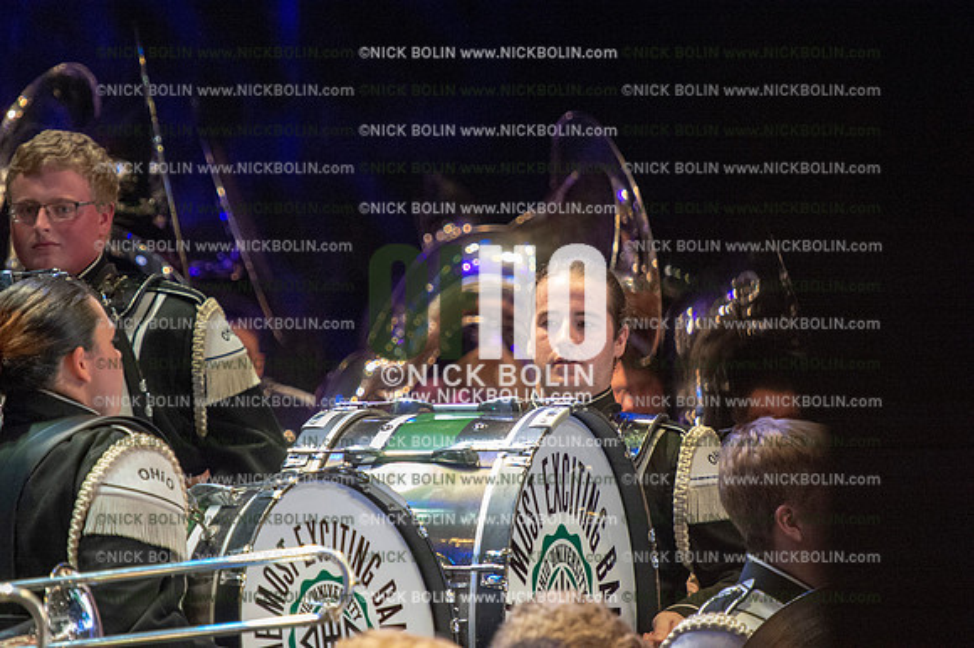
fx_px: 6760
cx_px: 487
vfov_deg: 5.5
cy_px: 324
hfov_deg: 8.2
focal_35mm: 250
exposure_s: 1/320
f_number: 5.6
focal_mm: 250
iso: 8000
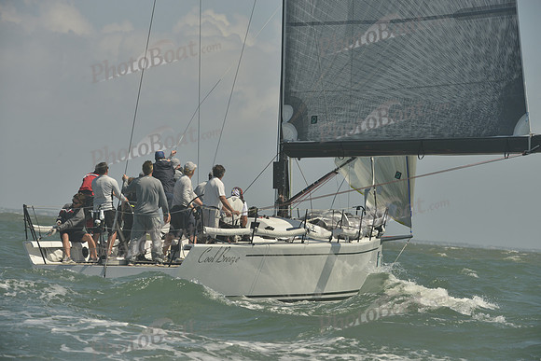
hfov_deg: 10.3
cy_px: 180
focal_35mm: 200
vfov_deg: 6.9
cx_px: 270
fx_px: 3006
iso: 280
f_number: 9
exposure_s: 1/1250
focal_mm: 200
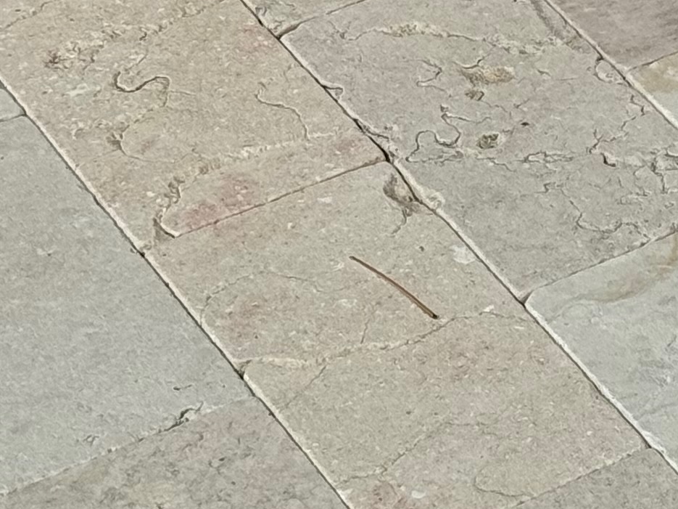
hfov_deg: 9.2
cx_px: 1125
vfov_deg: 7.0
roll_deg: -1.8
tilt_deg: -30.5
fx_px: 4054
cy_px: -371
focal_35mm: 207
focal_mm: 6.76
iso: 64
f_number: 1.78
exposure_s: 1/20000
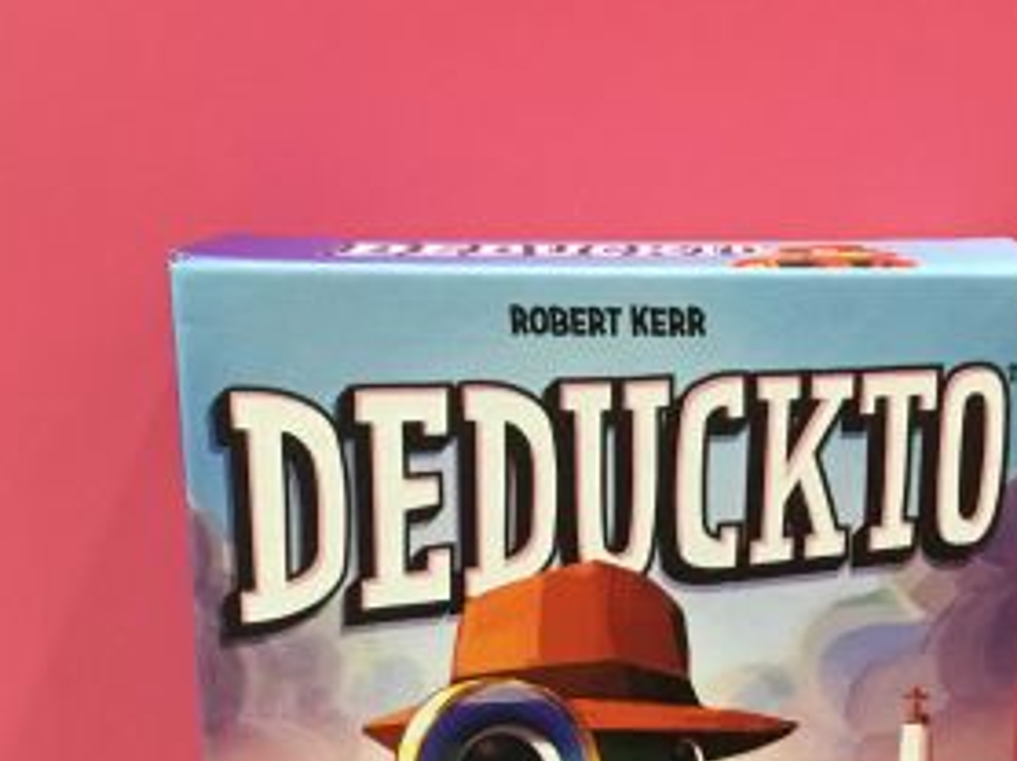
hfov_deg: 28.9
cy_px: 746
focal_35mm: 67
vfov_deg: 21.2
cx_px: 589
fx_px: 1967
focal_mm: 3.3
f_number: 2.4
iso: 250
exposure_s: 1/33
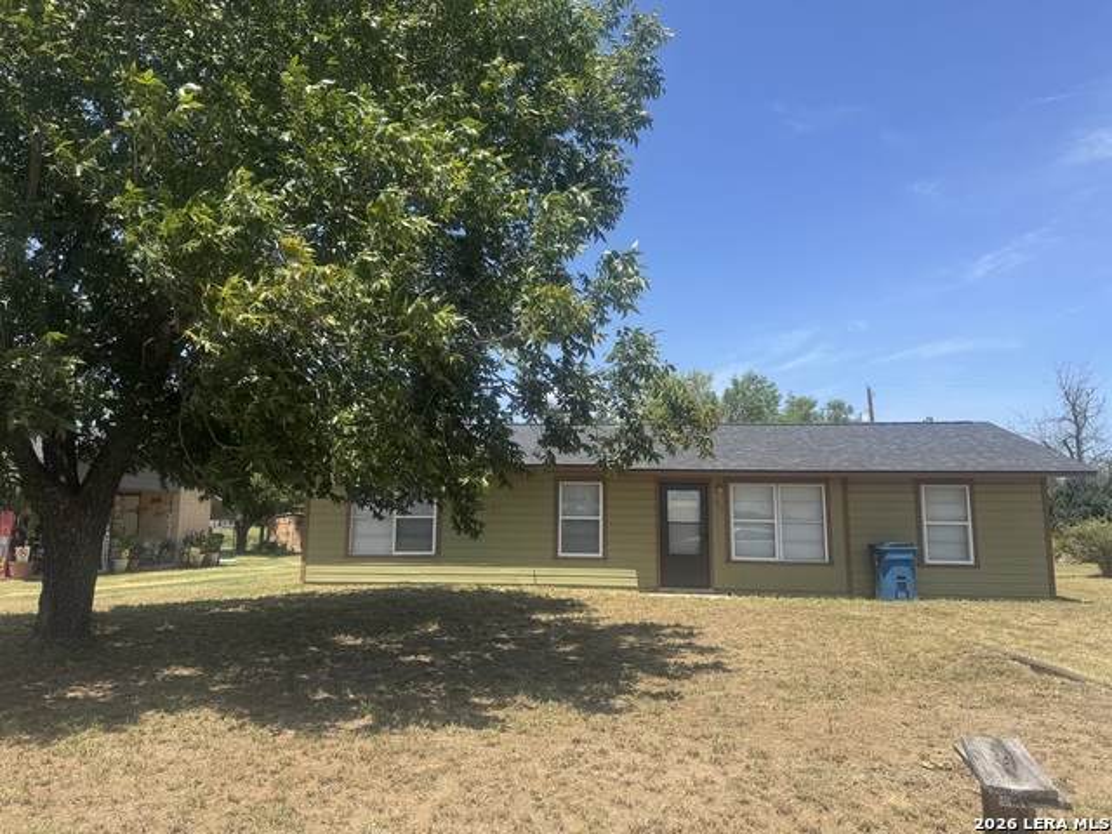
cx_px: 556
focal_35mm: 24
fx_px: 771
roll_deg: -1.1
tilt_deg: +7.5
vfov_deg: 56.8
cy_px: 417
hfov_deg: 71.6
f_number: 1.78
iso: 80
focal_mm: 6.76
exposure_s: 1/3096
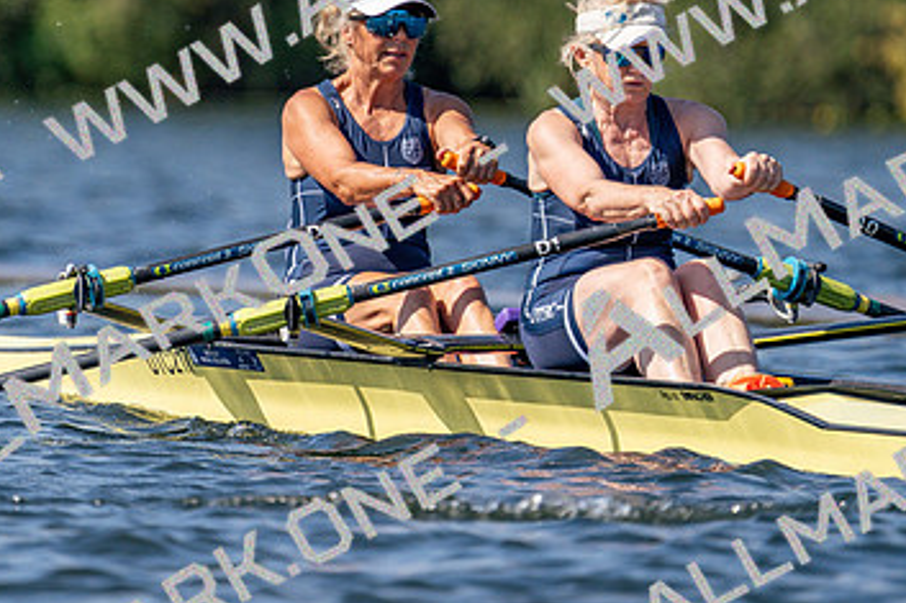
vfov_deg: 1.4
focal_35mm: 987
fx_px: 24827
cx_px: 362
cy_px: 168
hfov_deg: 2.1
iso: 320
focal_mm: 600
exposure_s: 1/2000
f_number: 6.3
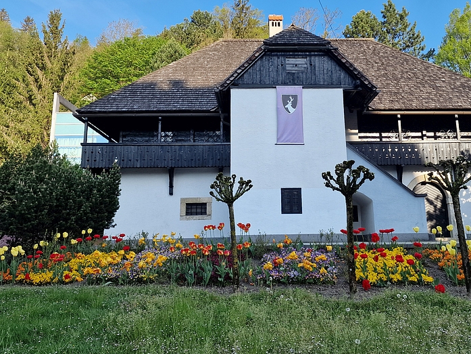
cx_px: 281
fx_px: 449
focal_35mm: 33
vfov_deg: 42.7
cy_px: 134
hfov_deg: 55.0
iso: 50
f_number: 1.8
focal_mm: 6.4
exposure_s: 1/477
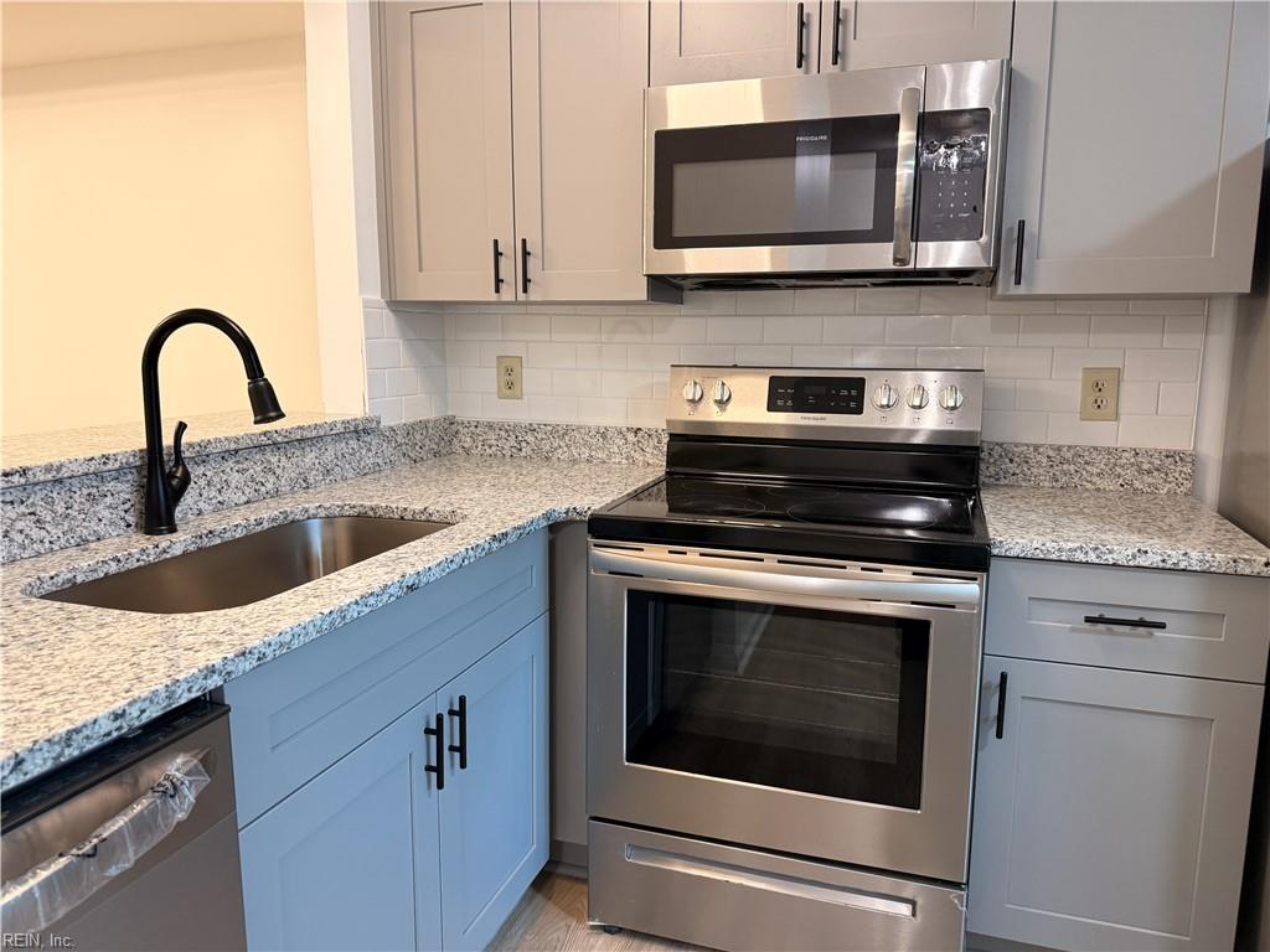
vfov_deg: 56.8
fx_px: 881
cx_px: 635
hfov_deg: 71.6
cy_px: 476
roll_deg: +0.2
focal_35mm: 24
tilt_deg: -10.0
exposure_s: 1/60
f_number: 1.78
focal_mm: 6.76
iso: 200
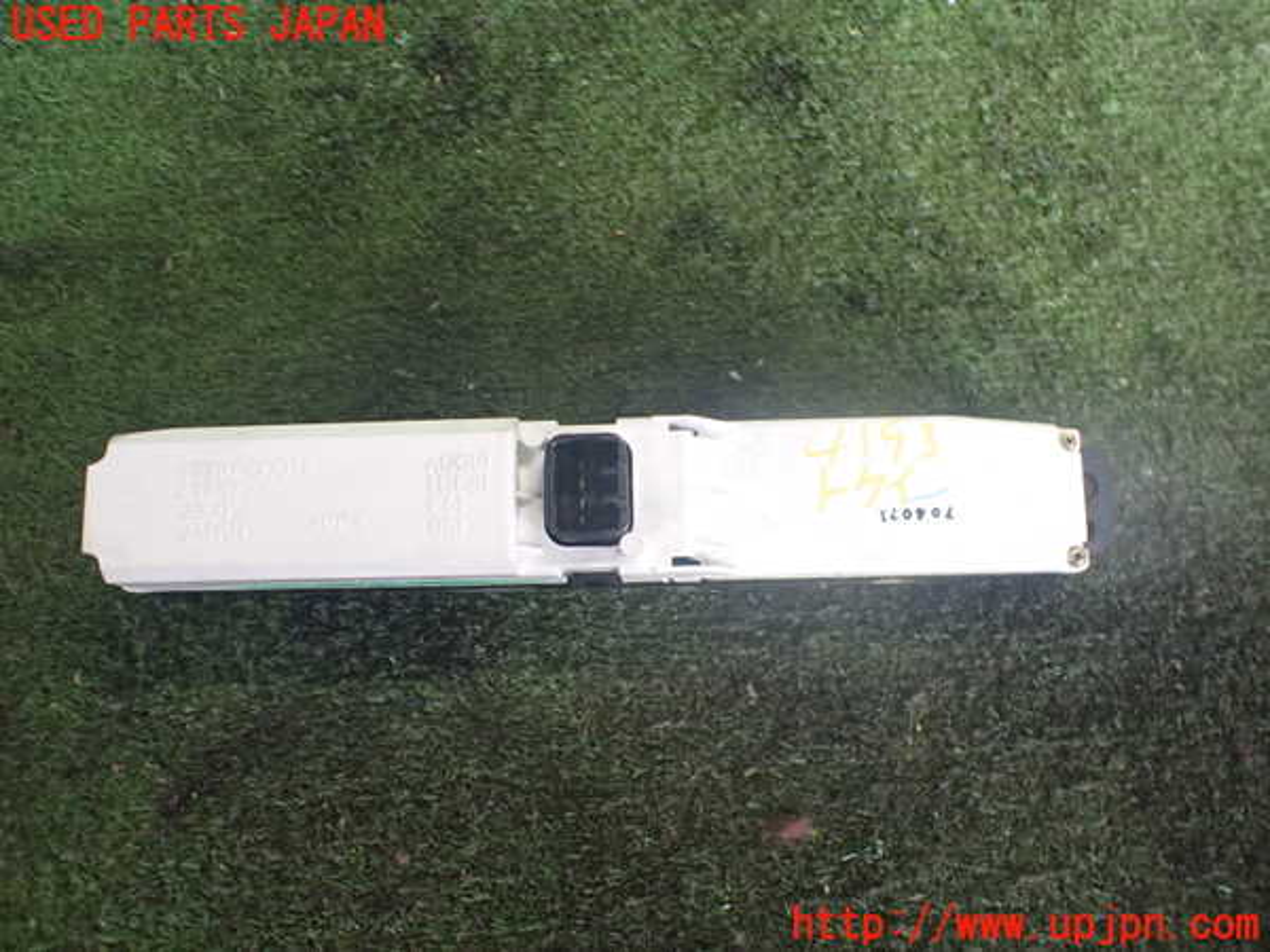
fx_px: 1101
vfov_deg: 46.8
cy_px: 476
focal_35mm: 30
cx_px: 635
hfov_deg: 60.0
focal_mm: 5.4
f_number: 2.3
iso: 800
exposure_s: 1/125
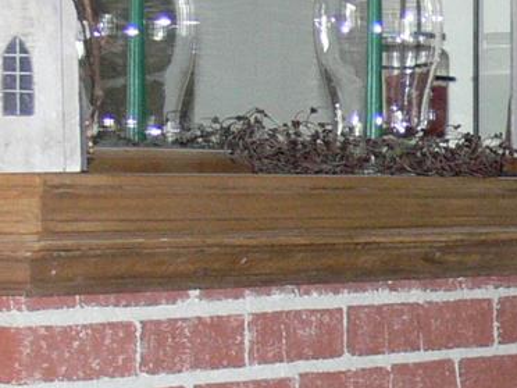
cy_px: 466
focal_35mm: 237
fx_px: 3540
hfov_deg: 8.0
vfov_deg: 6.2
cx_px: 967
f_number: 2.8
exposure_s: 1/30
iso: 160
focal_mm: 8.8
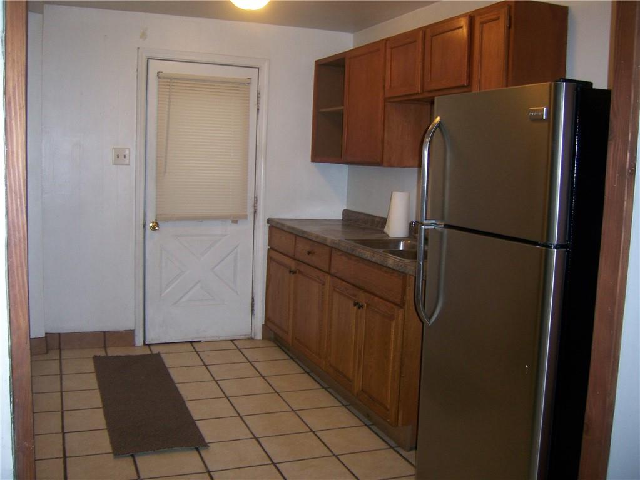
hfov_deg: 51.3
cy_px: 240
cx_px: 320
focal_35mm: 36
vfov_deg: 39.7
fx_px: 666
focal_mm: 6
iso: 125
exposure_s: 1/60
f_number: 2.8
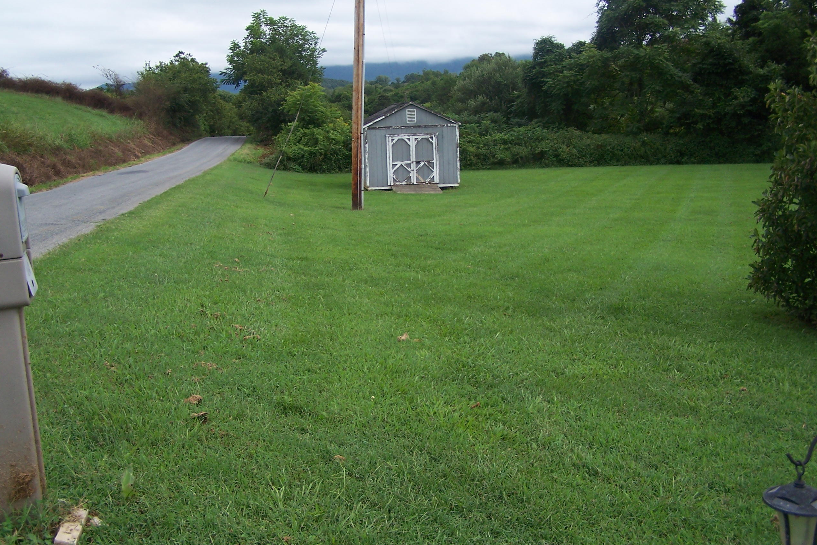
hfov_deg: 48.5
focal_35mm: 40
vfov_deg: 33.4
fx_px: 908
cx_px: 406
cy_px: 242
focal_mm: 6.3
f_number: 2.8
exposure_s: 1/1000
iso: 80
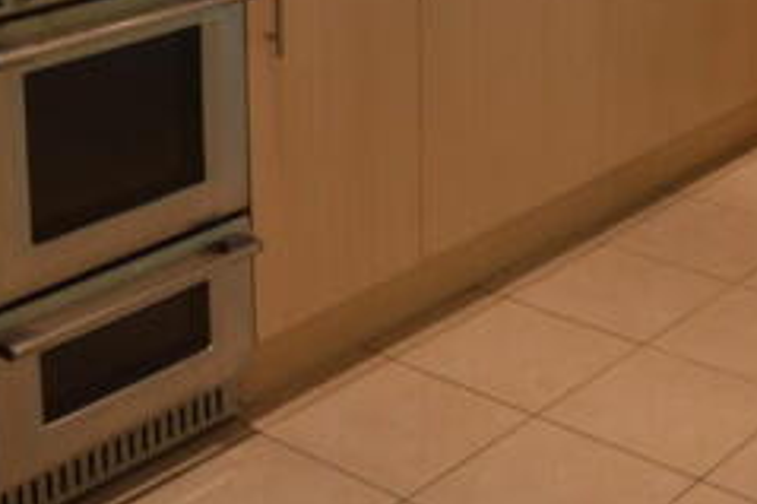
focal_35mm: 74
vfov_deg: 17.2
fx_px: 1555
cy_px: -168
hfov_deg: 27.0
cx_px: 567
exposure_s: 1/80
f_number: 4.5
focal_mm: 18
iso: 400
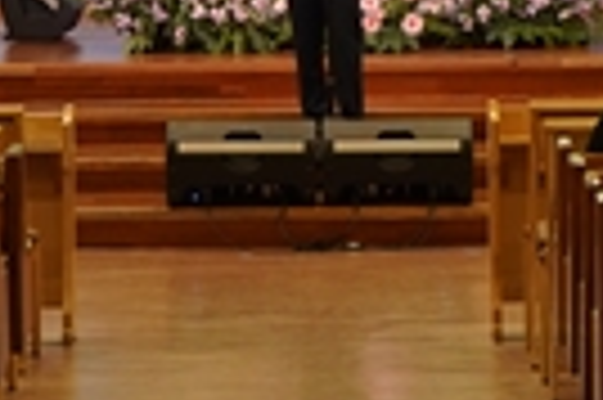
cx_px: 338
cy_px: -348
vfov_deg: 5.0
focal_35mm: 269
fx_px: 4500
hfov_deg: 7.7
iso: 250
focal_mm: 45
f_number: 4
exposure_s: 1/50
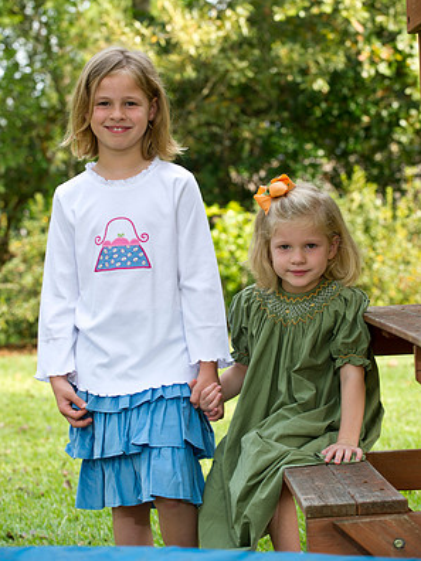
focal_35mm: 107
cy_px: 258
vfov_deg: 18.4
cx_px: 210
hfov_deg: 13.8
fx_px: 1735
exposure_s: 1/100
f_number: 5
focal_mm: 98
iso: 320
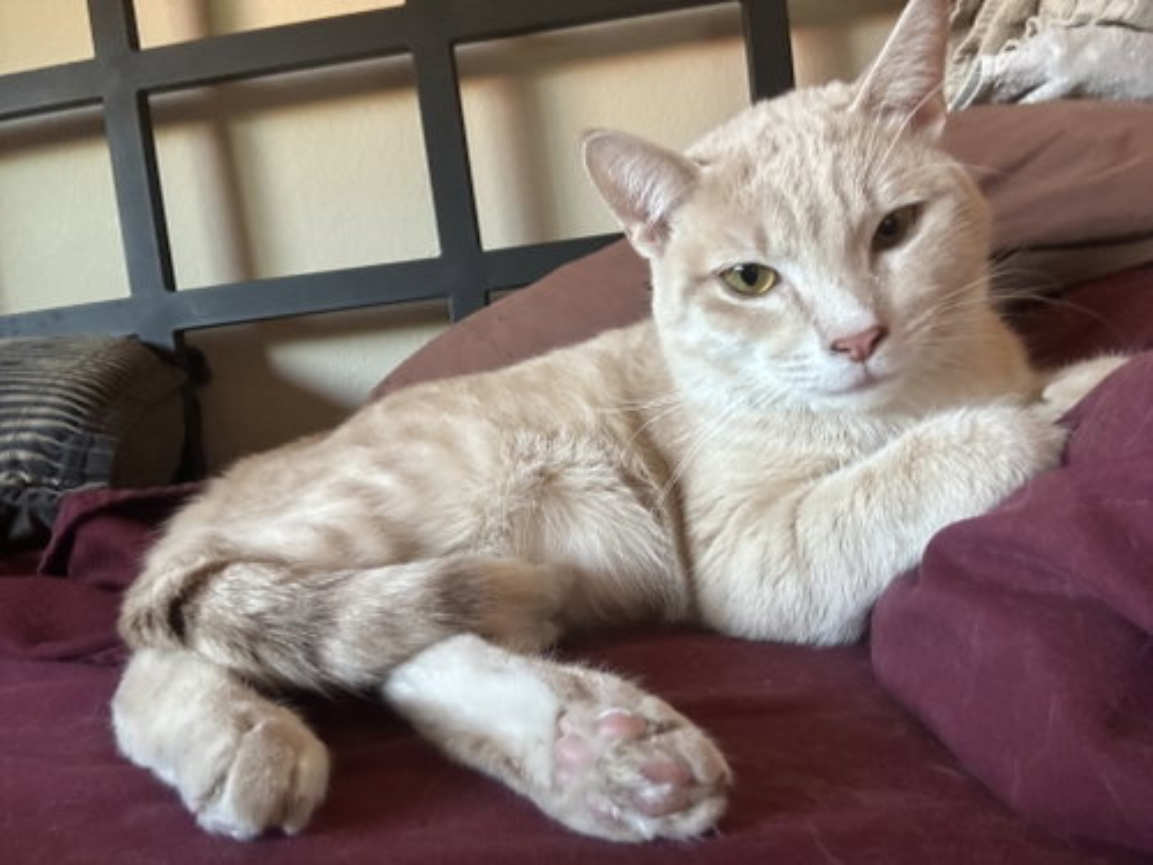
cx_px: 576
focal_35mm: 23
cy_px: 432
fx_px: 766
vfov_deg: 58.9
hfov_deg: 73.9
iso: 320
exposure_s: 1/52
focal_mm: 2.69
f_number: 1.9
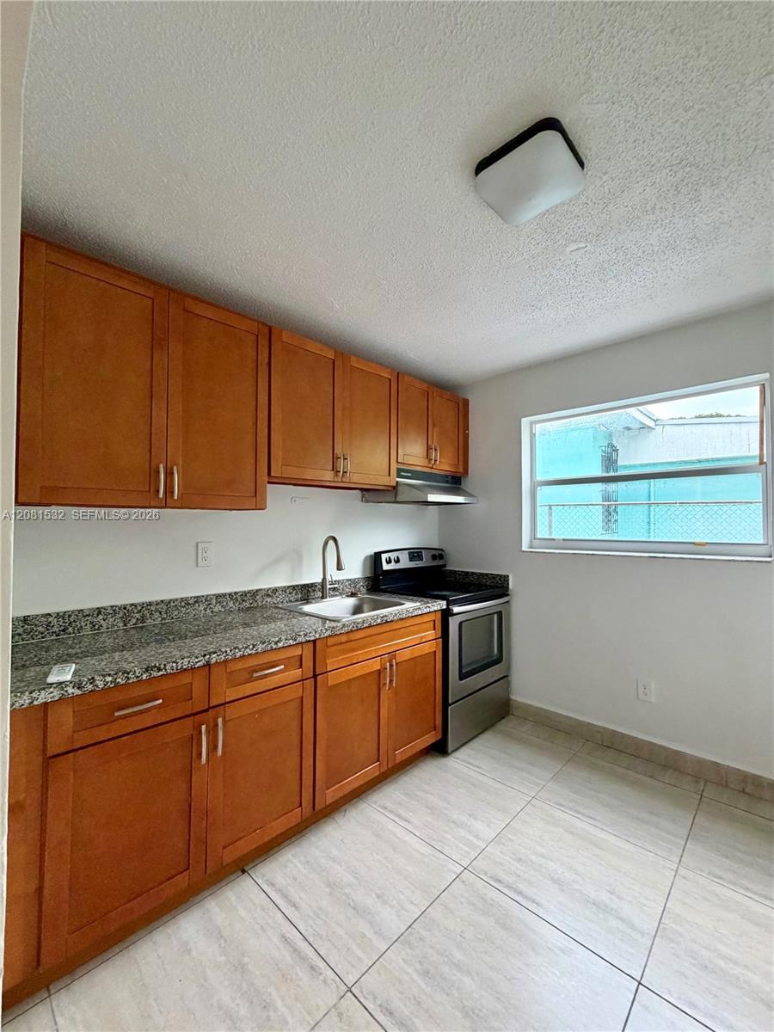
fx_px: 417
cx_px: 387
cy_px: 516
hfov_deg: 85.7
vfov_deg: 102.1
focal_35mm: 14
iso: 200
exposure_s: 1/60
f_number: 2.2
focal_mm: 2.22
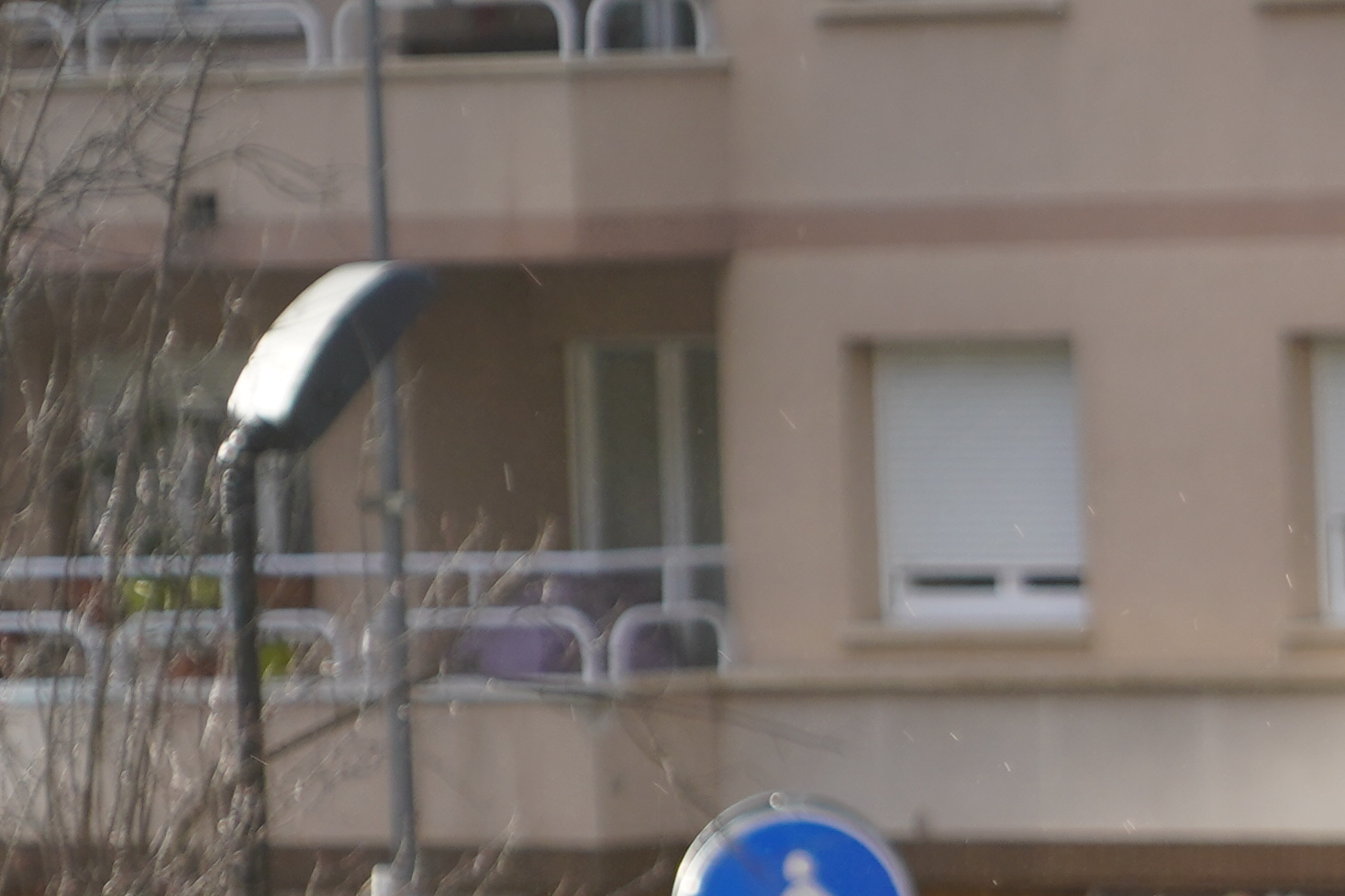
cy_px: 1505
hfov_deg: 3.3
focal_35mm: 614
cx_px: 2512
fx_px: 22936
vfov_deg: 2.2
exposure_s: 1/160
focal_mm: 150
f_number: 6.3
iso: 160
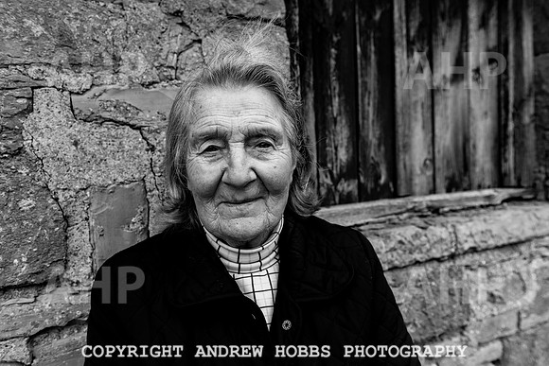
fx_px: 394
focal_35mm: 26
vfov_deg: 49.9
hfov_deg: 69.7
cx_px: 274
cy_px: 183
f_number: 5
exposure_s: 1/400
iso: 200
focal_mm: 24
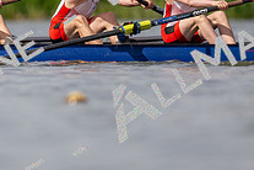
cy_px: 26
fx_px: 11845
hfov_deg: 1.2
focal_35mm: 1679
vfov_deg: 0.8
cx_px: 7
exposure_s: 1/2500
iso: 220
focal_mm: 600
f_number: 4
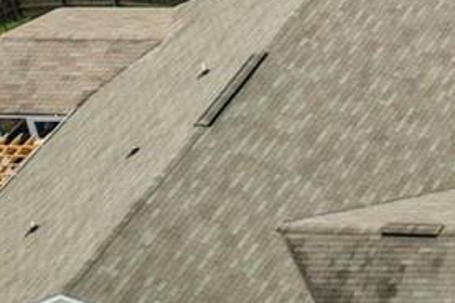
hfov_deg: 9.2
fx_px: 2060
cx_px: 1502
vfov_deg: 7.4
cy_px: -625
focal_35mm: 163
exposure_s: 1/250
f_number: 2.8
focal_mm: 8.4
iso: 110
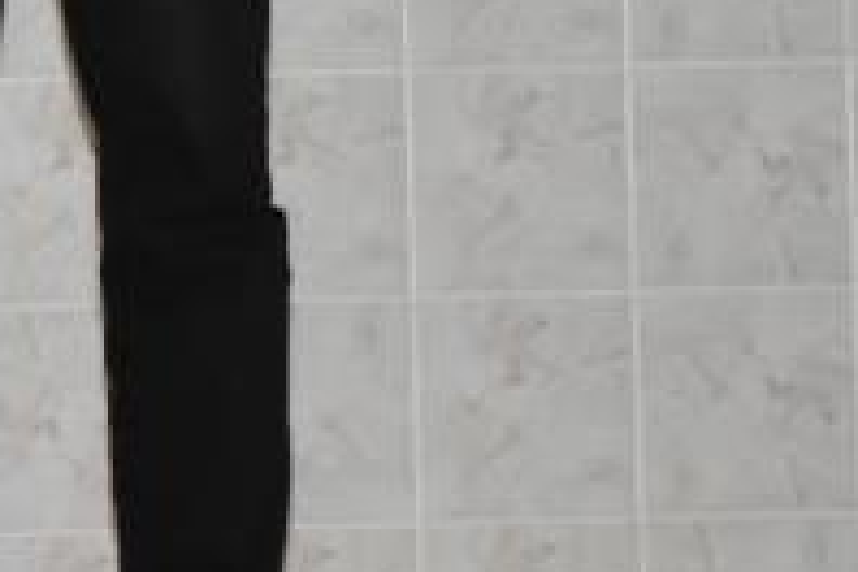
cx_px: -1075
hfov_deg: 5.4
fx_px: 8889
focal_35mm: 373
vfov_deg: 3.6
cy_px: -626
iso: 1600
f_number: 8
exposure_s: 1/60
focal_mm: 48
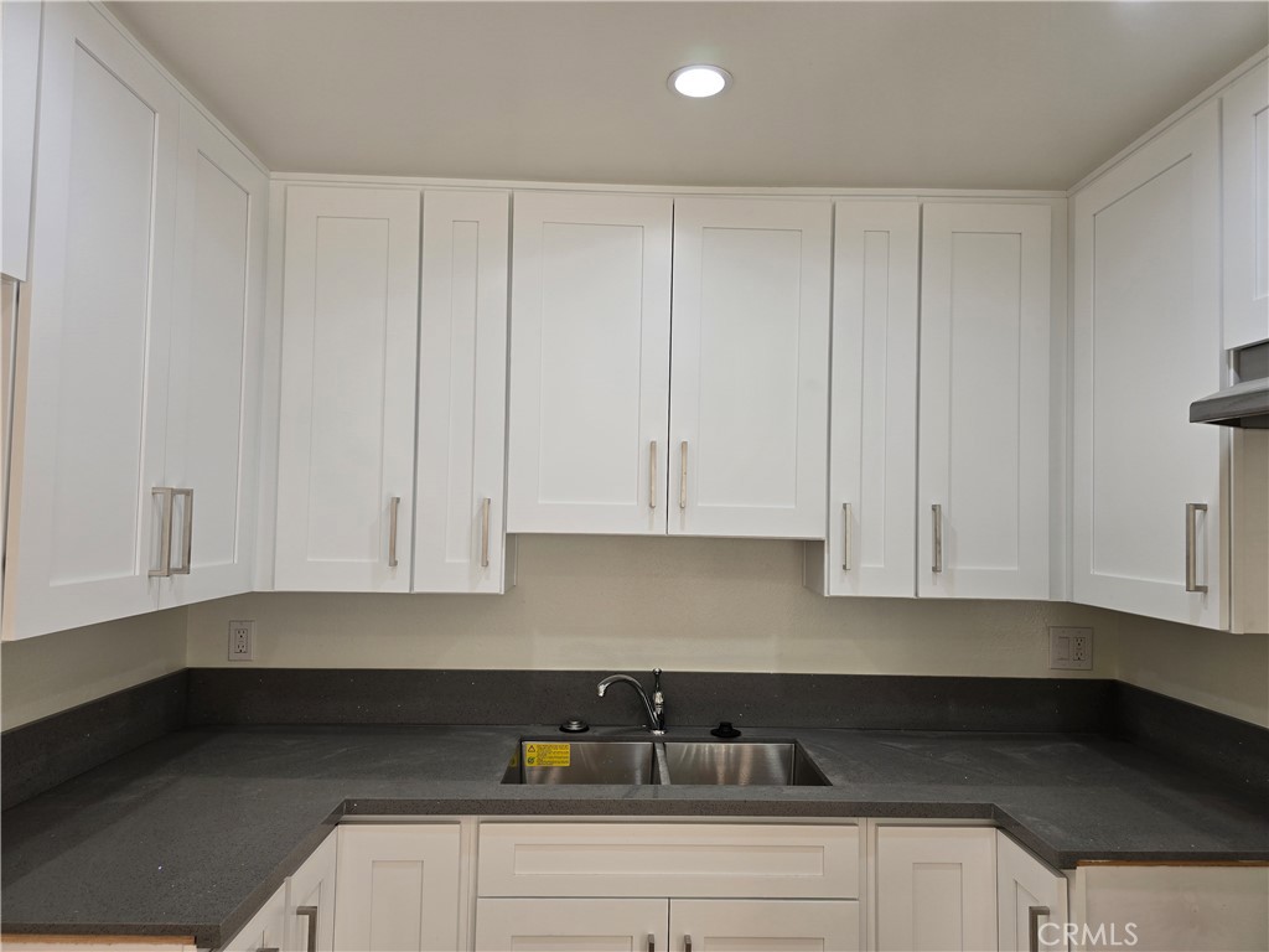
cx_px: 634
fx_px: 843
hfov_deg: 73.9
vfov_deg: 58.9
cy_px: 476
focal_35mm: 23
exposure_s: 1/120
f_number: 1.7
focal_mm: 6.3
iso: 40
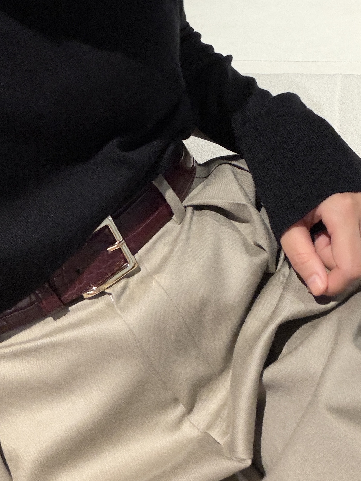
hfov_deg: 38.6
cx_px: 200
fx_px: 515
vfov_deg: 50.1
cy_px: 244
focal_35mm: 37
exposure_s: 1/56
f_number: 1.9
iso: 160
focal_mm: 2.71
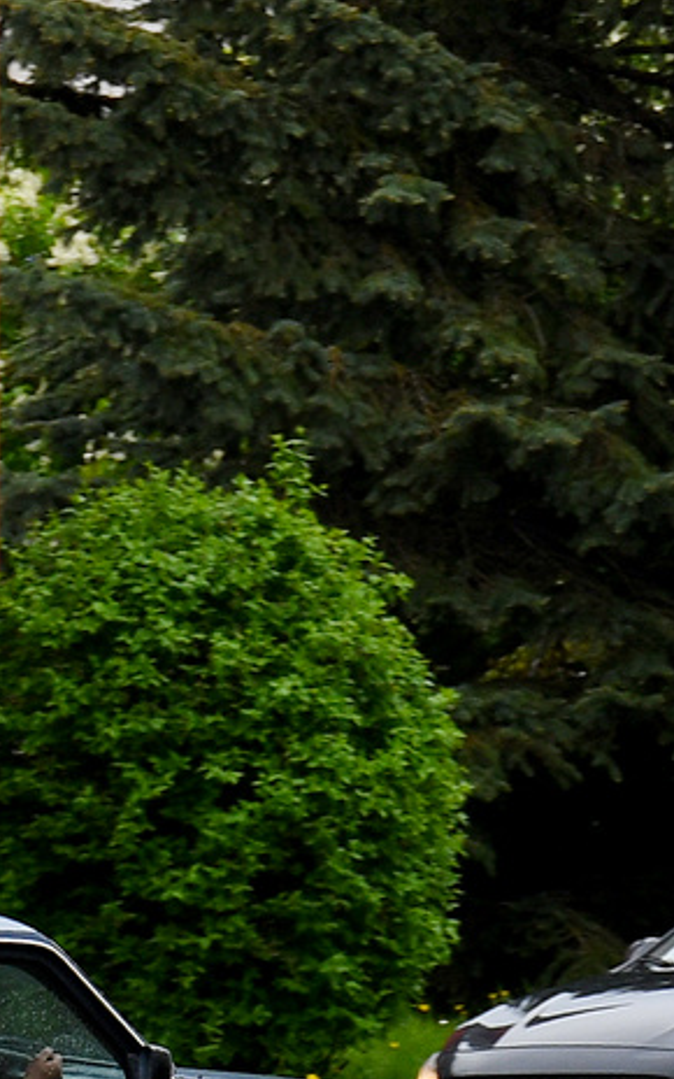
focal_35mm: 363
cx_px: -263
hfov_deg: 3.6
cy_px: 689
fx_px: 10669
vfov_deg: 5.8
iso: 200
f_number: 6.3
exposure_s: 1/320
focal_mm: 85
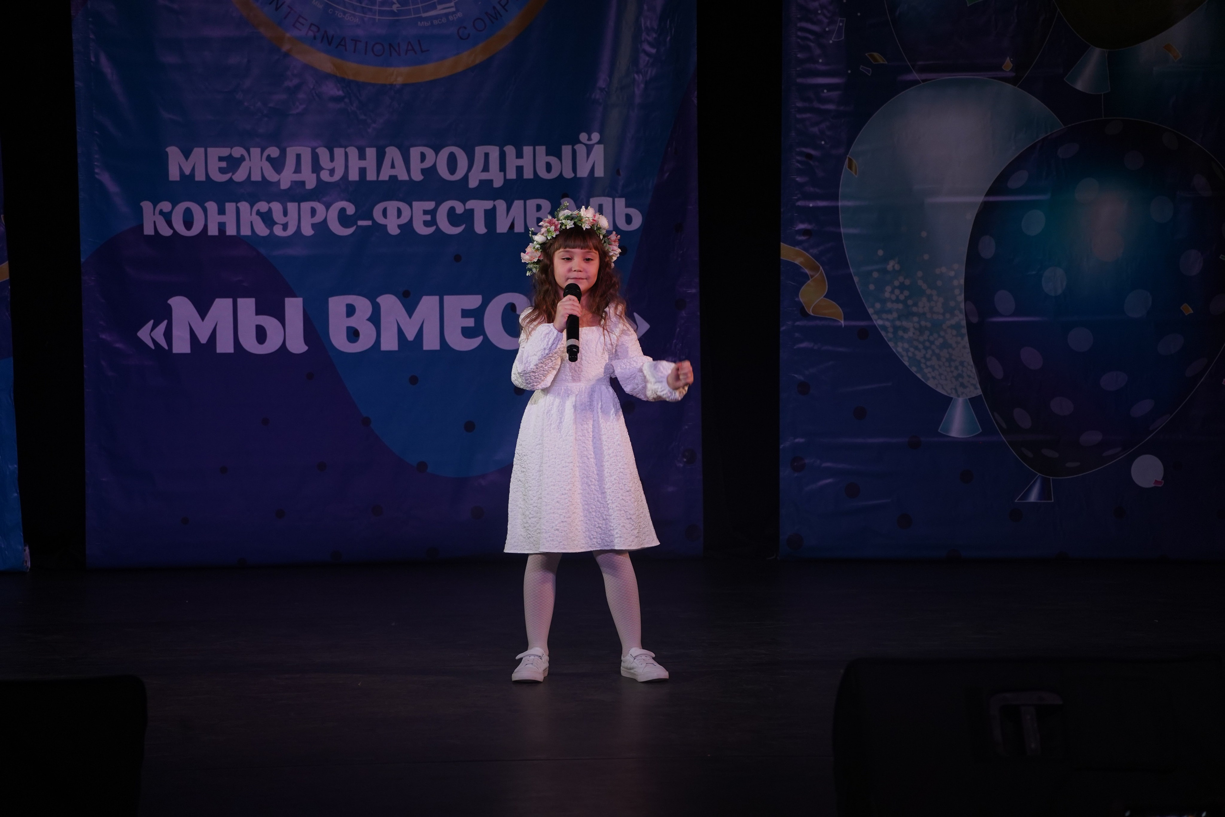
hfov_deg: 14.3
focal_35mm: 143
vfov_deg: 9.6
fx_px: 4866
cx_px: 612
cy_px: 408
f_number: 5
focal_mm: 143
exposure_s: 1/400
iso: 1600
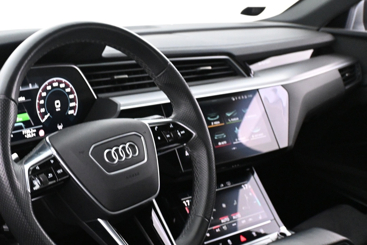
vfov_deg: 26.9
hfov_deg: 38.6
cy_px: 146
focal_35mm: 50
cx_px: 94
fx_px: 510
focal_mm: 22
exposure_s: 1/40
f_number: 4
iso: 4000
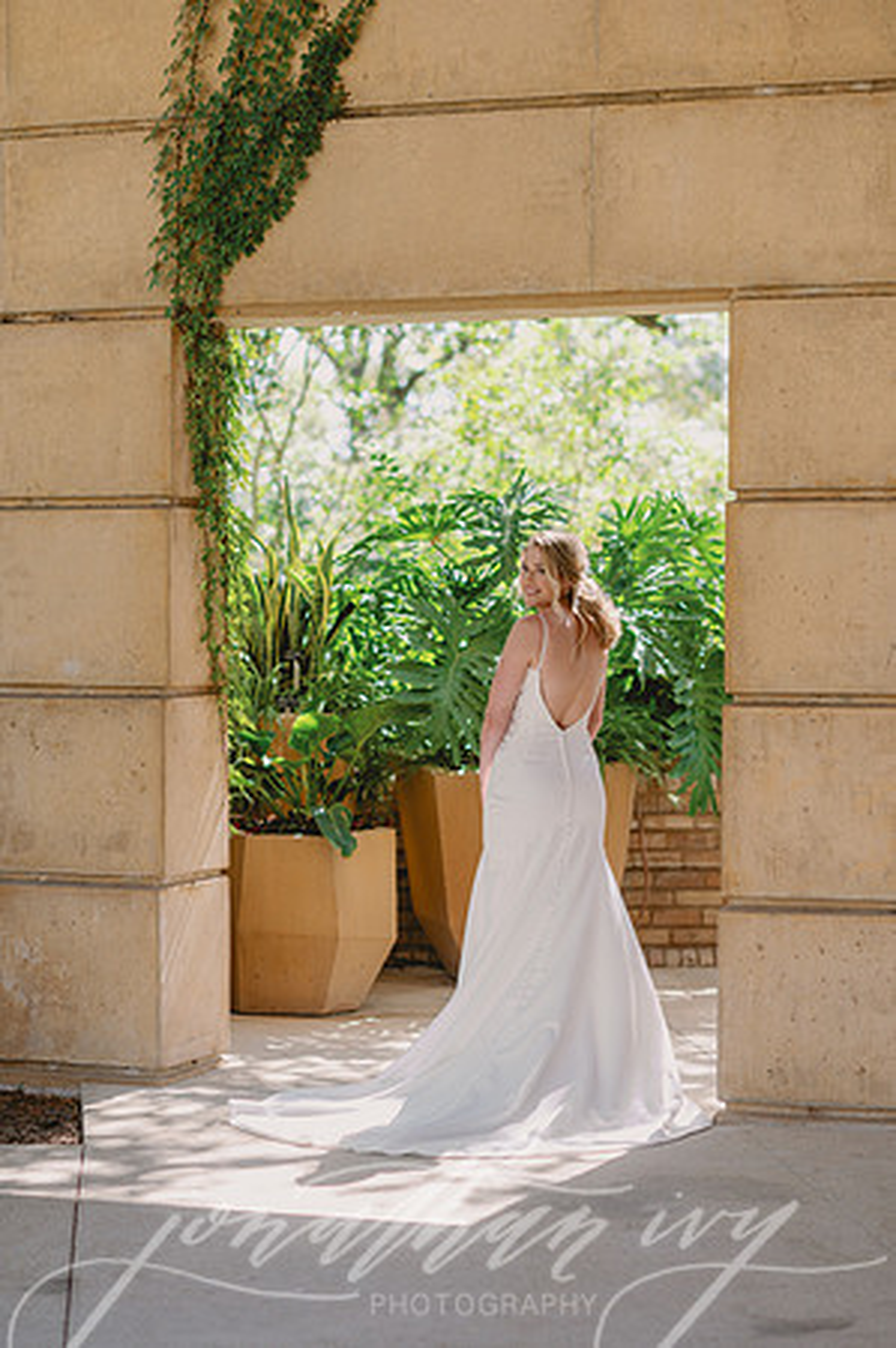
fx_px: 3180
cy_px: 674
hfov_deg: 16.0
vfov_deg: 23.9
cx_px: 448
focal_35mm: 85
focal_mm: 85
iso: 160
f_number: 2.8
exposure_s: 1/500
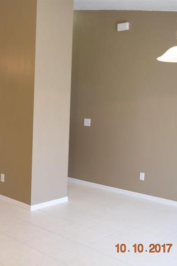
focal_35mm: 41
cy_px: 134
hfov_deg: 30.7
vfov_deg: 47.4
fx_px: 303
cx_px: 9
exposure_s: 1/15
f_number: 4.5
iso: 280
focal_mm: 18
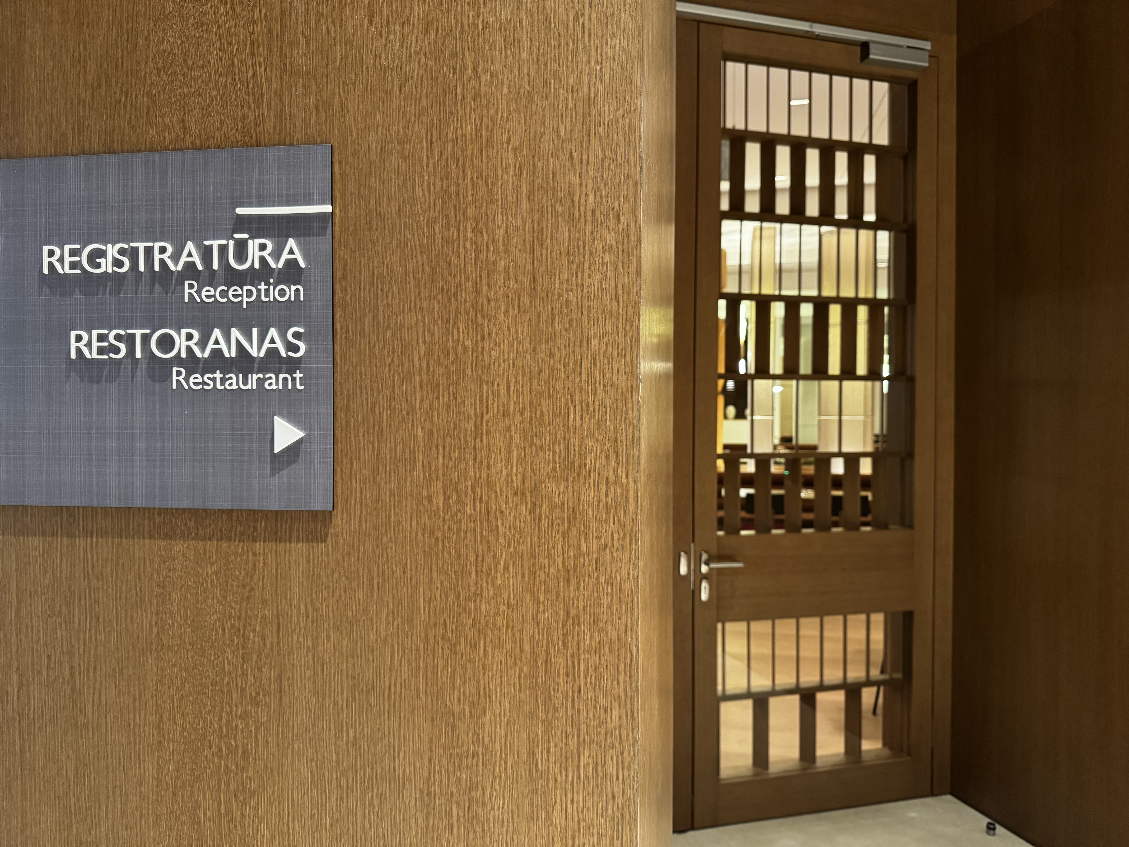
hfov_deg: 71.6
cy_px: 424
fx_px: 783
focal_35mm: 24
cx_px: 564
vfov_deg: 56.8
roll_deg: -0.6
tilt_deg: -1.0
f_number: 1.78
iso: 500
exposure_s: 1/50
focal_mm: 6.76
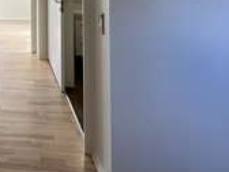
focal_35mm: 31
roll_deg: +0.9
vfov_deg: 38.5
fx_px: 205
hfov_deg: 47.6
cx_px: -3
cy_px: -12
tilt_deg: +0.1
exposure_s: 1/100
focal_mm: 2.22
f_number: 2.2
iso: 50
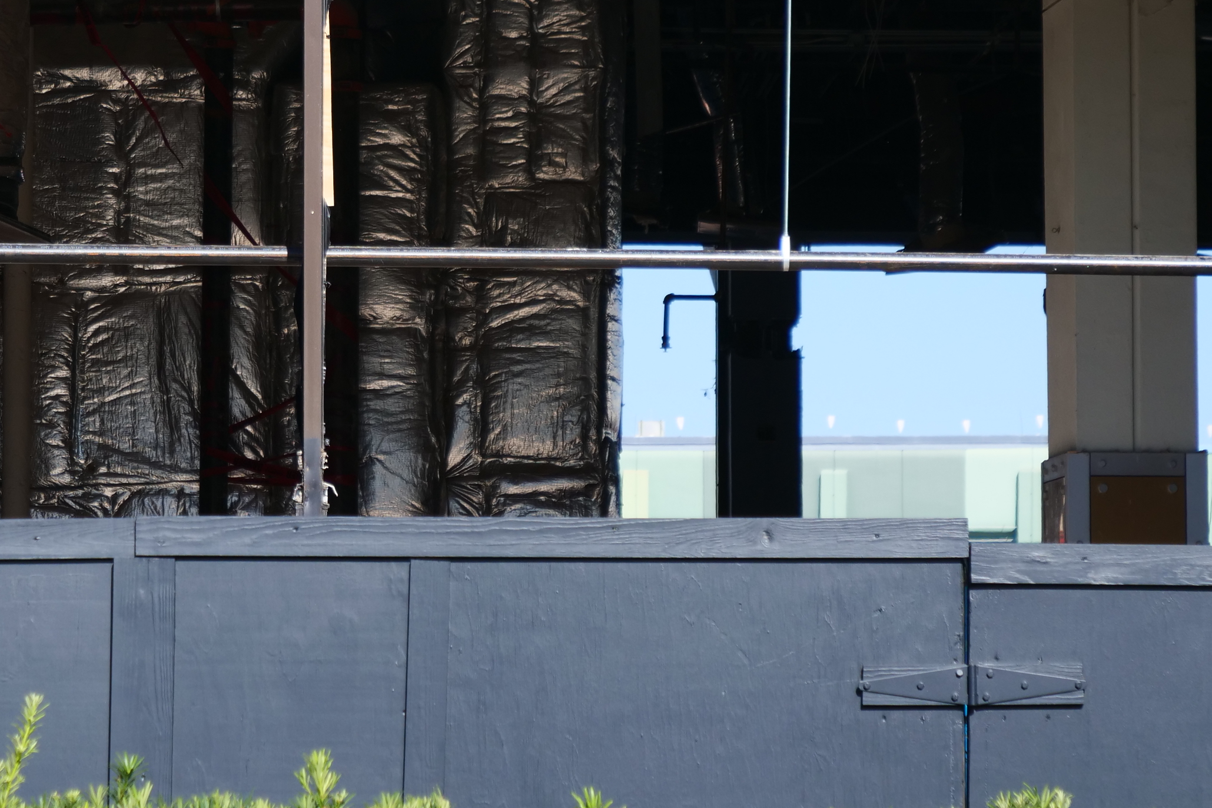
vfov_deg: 6.1
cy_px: 21
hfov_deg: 9.1
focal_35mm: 225
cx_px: 297
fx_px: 7575
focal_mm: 60
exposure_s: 1/1000
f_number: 4
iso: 200
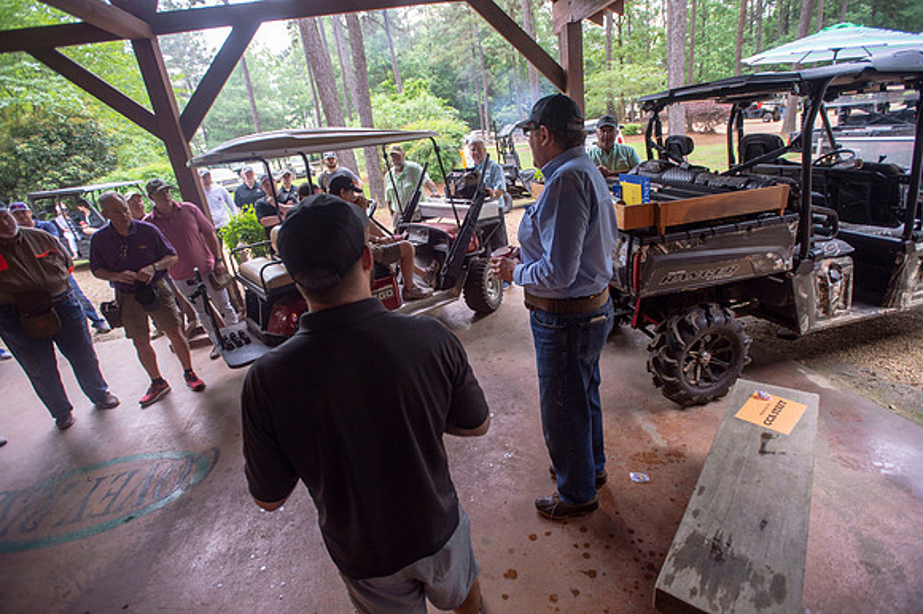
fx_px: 436
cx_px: 462
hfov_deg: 93.3
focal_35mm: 17
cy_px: 307
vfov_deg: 70.4
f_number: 3.2
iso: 800
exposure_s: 1/60
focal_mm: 17
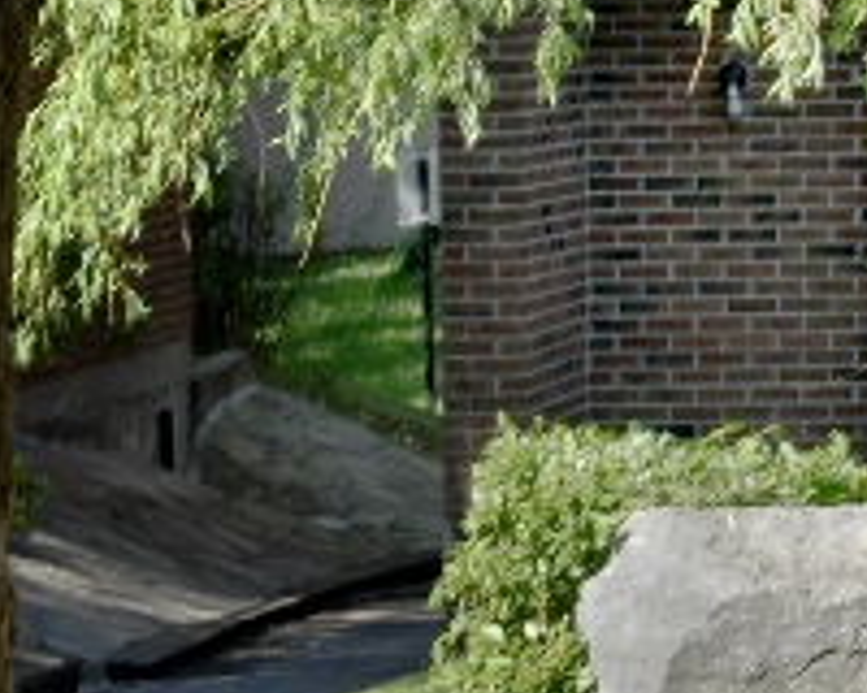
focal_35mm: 375
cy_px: -353
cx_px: 1678
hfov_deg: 5.1
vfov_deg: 4.1
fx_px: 9622
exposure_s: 1/45
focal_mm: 52
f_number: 10
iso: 100
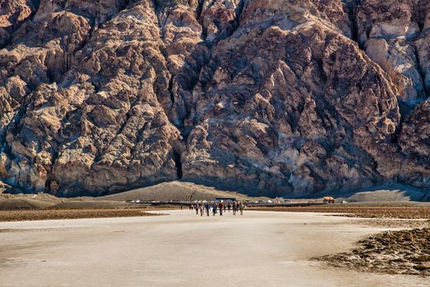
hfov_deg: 23.9
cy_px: 144
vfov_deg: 16.1
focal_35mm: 85
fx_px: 1015
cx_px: 215
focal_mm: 85
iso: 100
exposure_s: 1/200
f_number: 18
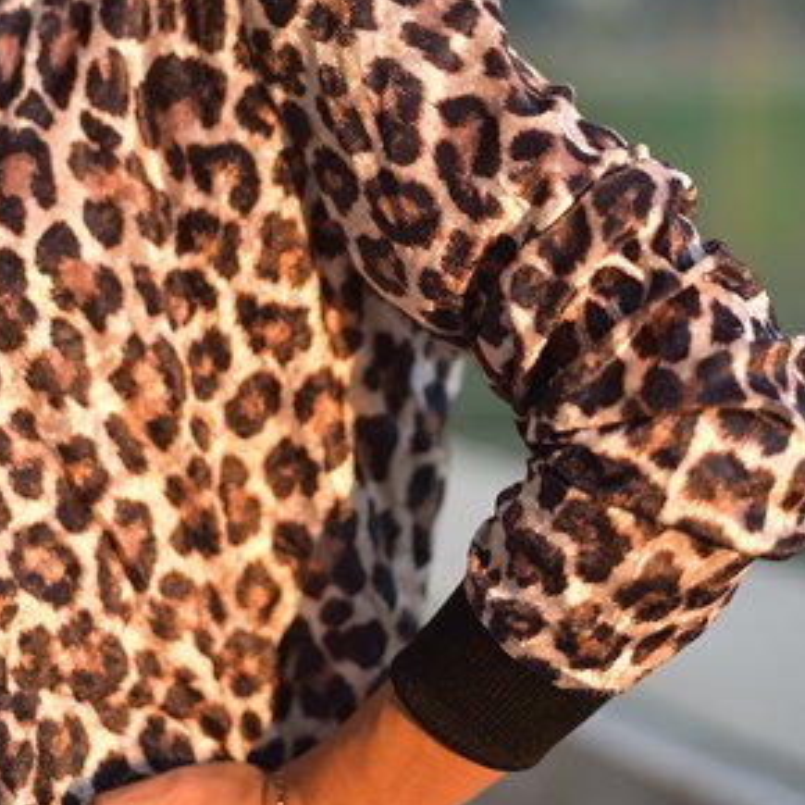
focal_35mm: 68
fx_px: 1789
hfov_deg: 25.4
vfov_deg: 25.2
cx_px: 408
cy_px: 255
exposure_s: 1/800
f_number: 2
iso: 160
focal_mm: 50
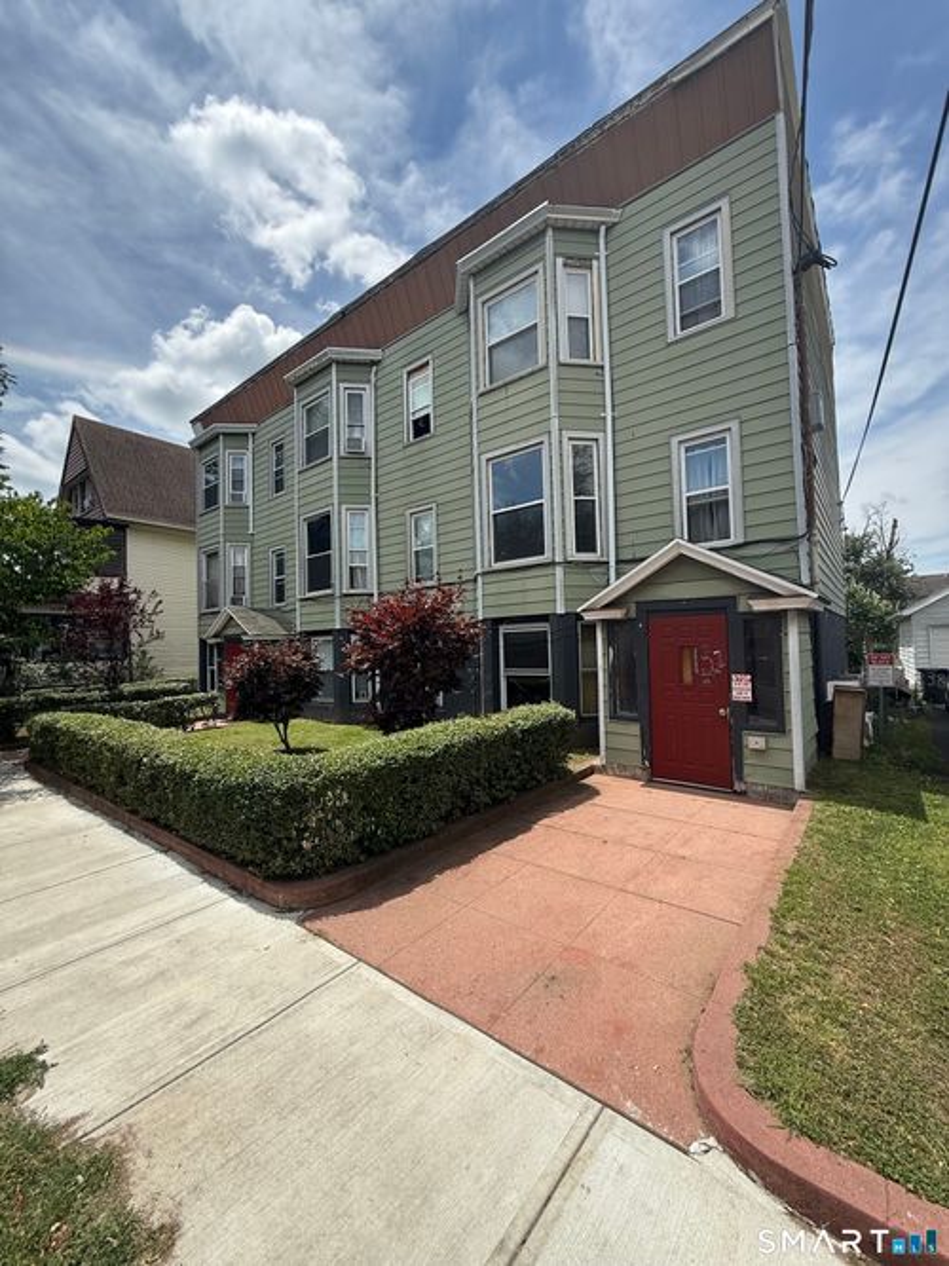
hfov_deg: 85.7
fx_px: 512
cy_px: 633
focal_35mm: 14
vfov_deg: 102.1
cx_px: 474
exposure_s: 1/1613
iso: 50
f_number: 2.2
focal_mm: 2.22
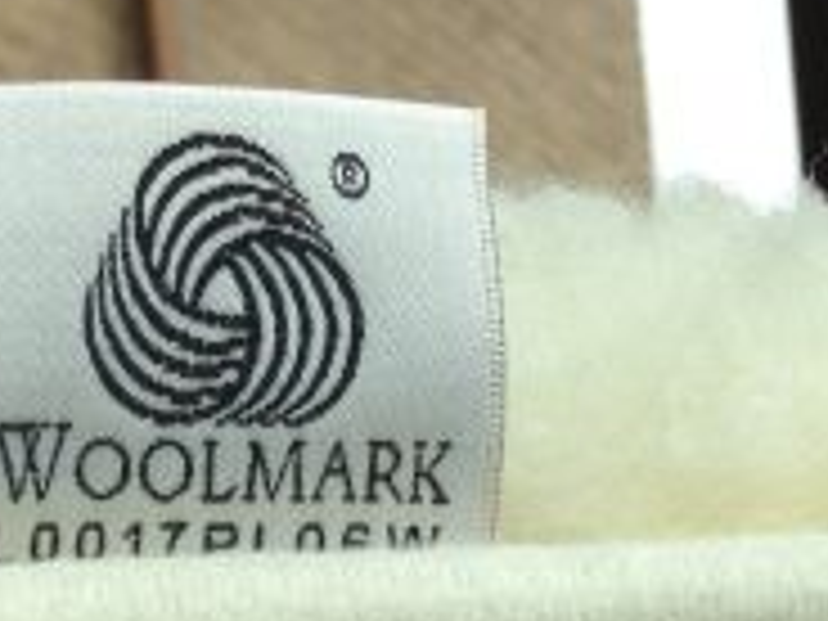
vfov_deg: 10.9
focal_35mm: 127
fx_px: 3038
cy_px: 1125
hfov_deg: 15.5
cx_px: 299
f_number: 2.4
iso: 50
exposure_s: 1/427
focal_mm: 4.13
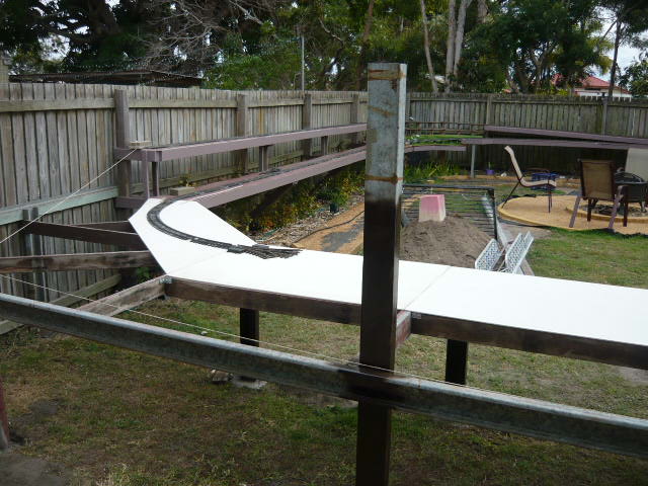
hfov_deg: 55.4
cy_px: 243
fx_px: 618
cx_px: 324
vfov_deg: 42.9
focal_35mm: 33
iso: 100
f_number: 2.8
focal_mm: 5.5
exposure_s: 1/800
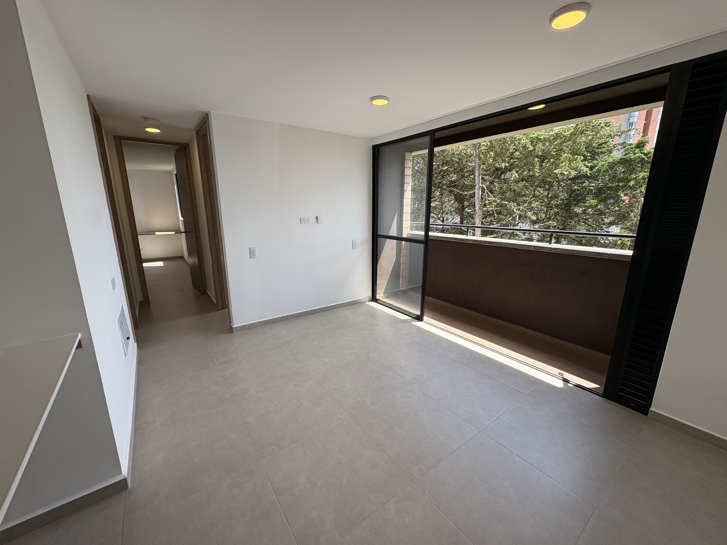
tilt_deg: -12.0
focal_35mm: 14
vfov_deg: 85.7
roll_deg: +0.1
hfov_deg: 102.1
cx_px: 364
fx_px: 294
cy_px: 272
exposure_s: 1/321
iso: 64
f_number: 2.2
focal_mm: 2.22
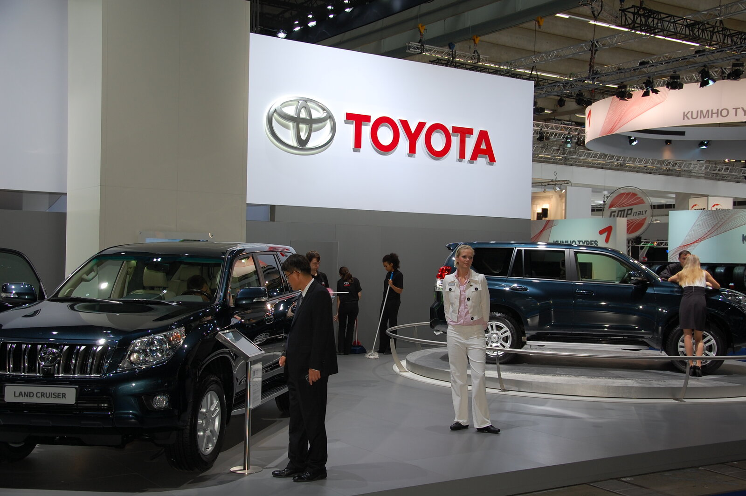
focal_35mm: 45
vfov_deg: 29.8
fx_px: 932
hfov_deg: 43.6
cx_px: 373
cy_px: 248
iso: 200
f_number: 4.5
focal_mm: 30
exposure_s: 1/80
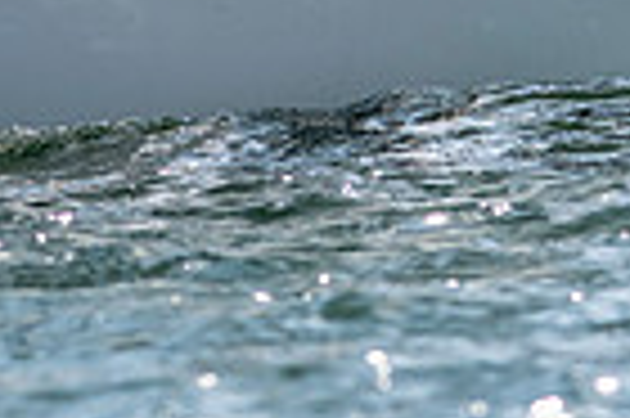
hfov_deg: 1.1
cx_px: 612
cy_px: -317
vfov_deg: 0.7
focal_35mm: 1899
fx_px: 33193
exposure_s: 1/3200
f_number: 5
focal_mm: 300
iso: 200
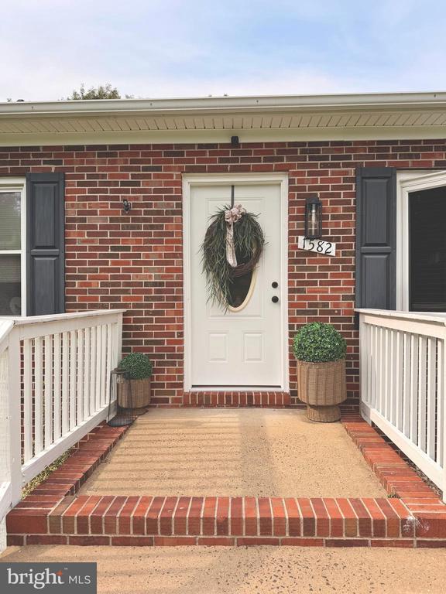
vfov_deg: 71.6
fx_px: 412
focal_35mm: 24
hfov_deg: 56.8
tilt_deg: +0.6
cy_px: 297
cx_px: 223
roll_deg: +0.4
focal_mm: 6.76
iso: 80
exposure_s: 1/5000
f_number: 1.78
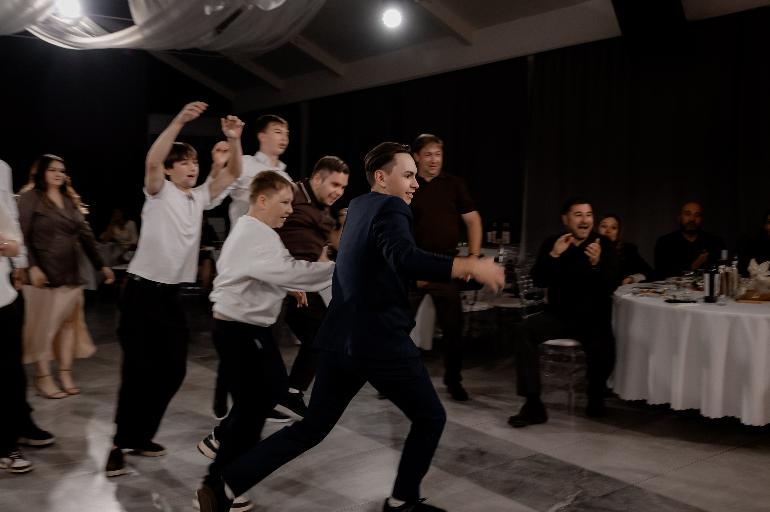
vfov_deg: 36.3
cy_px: 256
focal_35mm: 37
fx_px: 781
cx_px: 385
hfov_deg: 52.5
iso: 1000
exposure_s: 1/125
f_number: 4.5
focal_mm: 34.5
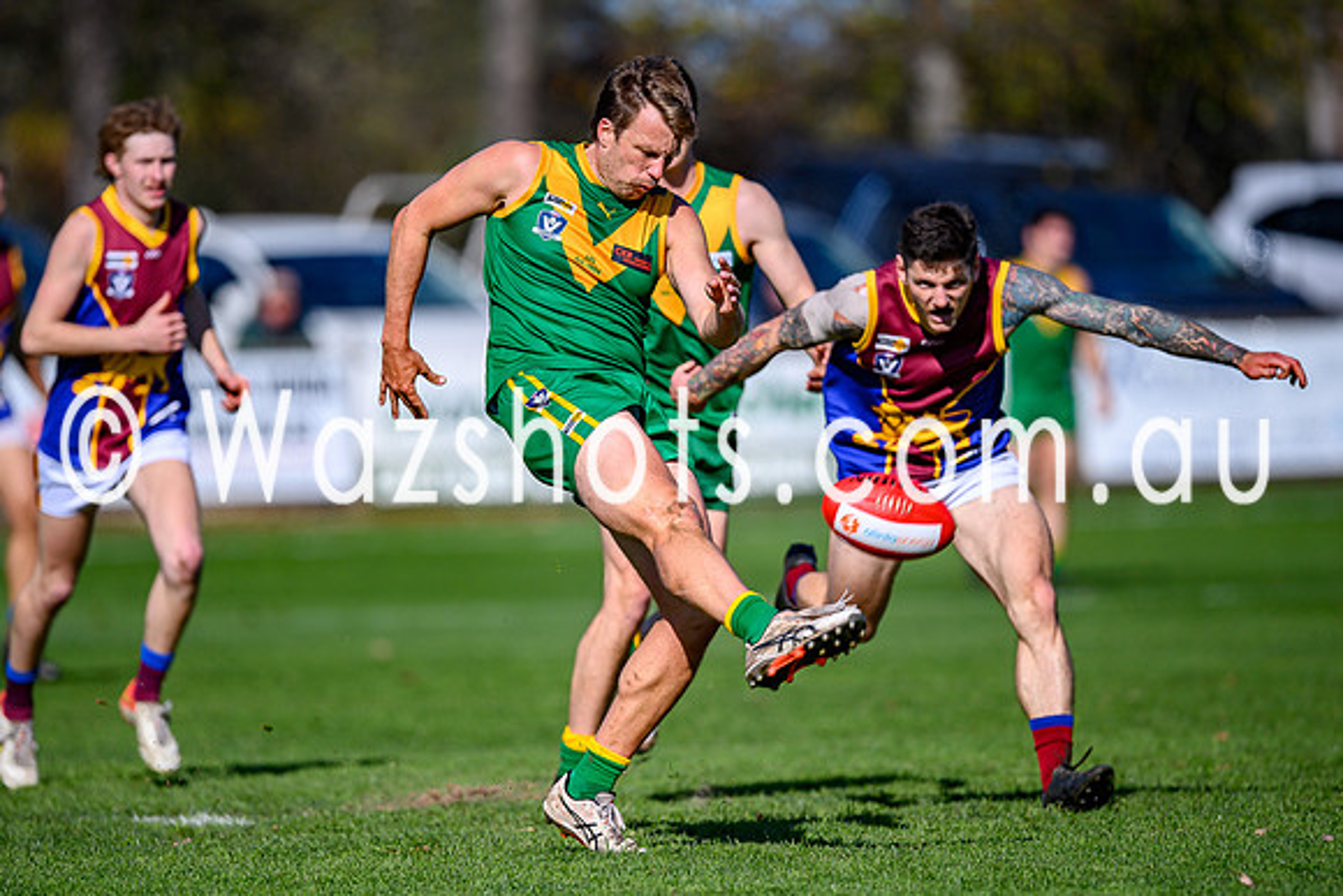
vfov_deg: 2.6
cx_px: 634
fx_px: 19694
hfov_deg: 3.9
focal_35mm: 528
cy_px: 473
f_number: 4
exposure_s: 1/2000
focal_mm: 500
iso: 125
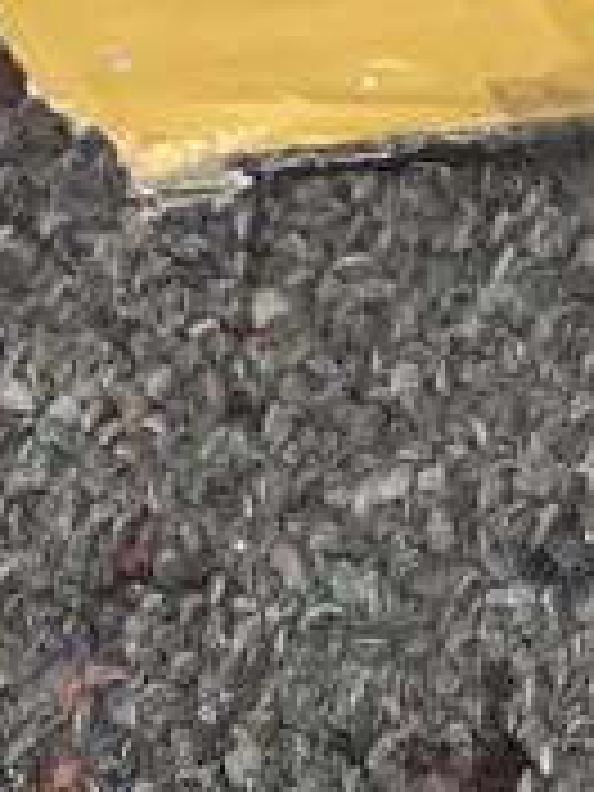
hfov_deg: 9.0
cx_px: 706
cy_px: -1476
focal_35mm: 163
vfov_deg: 9.7
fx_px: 3729
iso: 400
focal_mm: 3.99
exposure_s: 1/33
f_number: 1.8
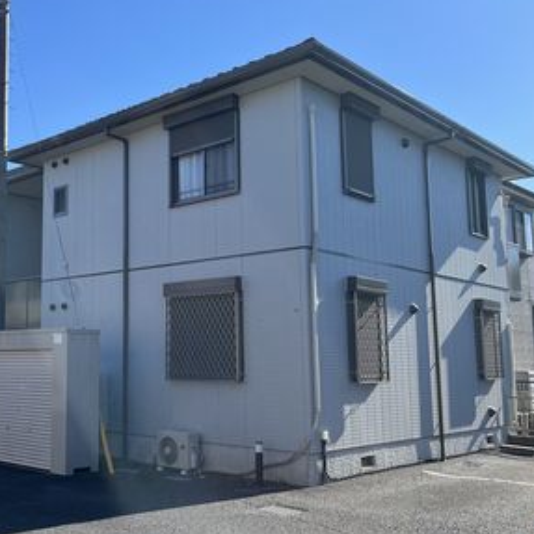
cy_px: 263
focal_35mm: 40
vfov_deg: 41.9
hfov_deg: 40.4
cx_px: 119
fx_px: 698
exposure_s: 1/2179
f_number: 1.6
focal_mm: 5.1
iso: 50
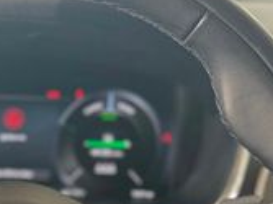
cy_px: 322
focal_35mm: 92
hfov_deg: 20.5
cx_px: -11
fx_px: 725
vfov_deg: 14.7
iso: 320
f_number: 1.78
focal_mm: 6.76
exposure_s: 1/120
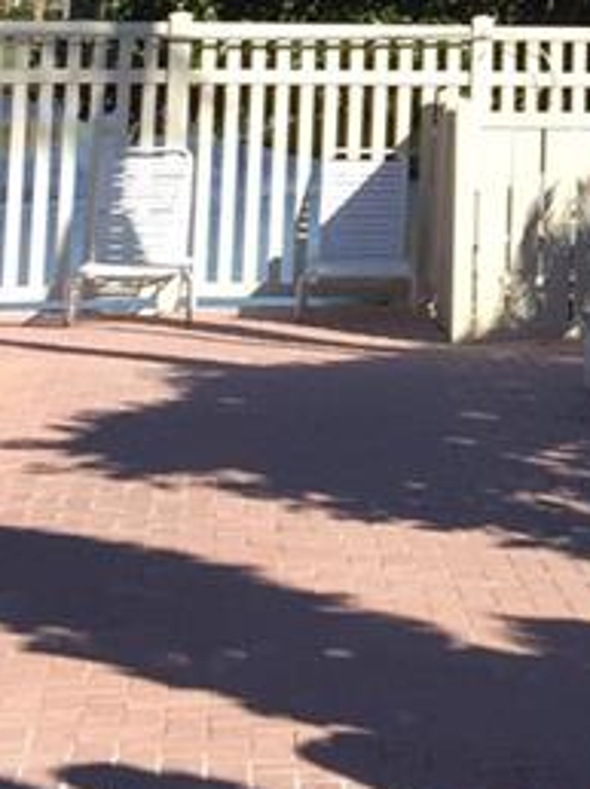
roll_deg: -1.3
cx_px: 1128
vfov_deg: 14.1
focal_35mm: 135
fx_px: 3073
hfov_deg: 10.2
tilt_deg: +5.7
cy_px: -220
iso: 32
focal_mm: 4.15
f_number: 2.2
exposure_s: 1/1412
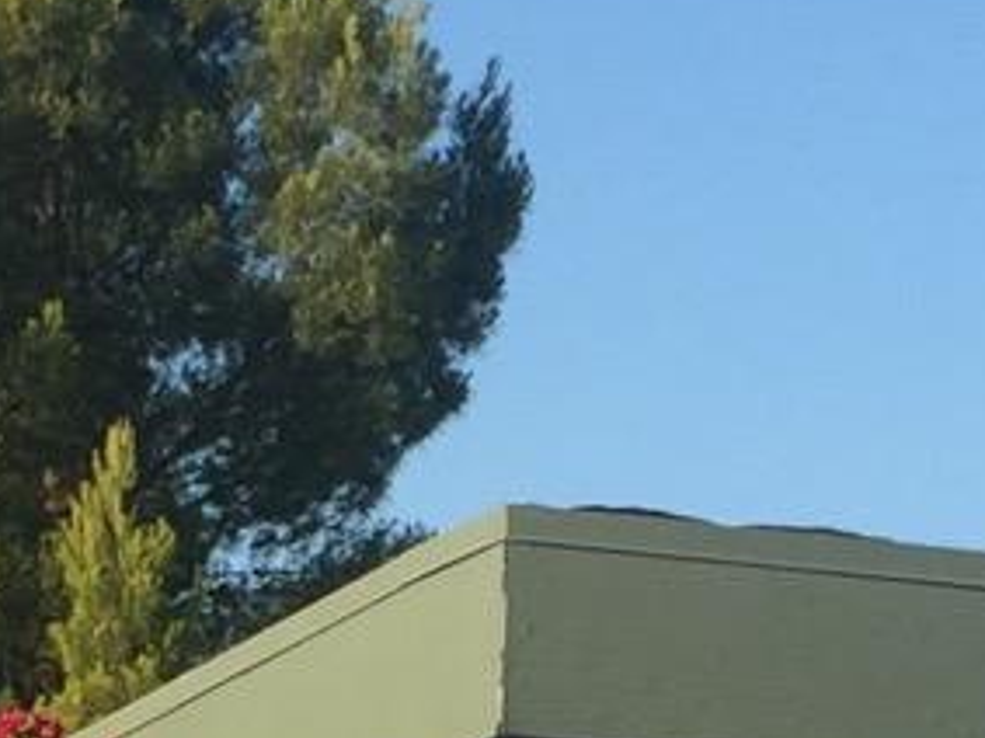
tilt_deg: +6.3
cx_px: 647
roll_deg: -1.6
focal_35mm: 210
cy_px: 1006
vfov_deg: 7.0
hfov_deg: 9.4
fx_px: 5973
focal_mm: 4.15
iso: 32
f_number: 2.2
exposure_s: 1/760
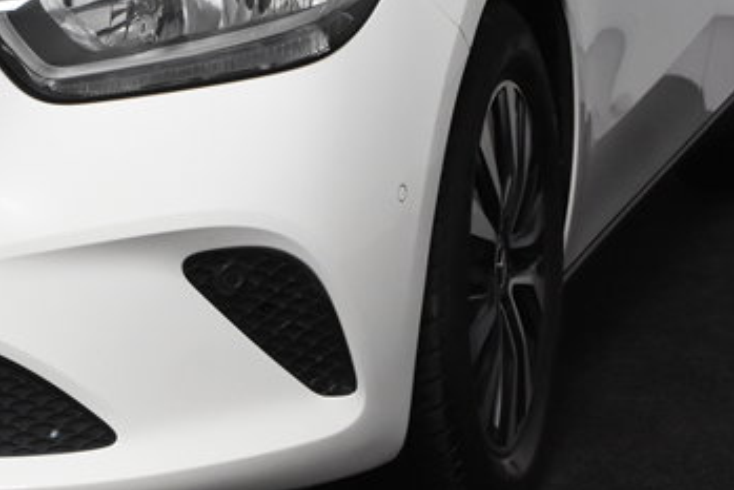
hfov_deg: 14.6
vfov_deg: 10.0
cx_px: -105
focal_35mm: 136
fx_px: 2783
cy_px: 75
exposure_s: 1/160
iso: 1600
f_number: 6.3
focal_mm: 31
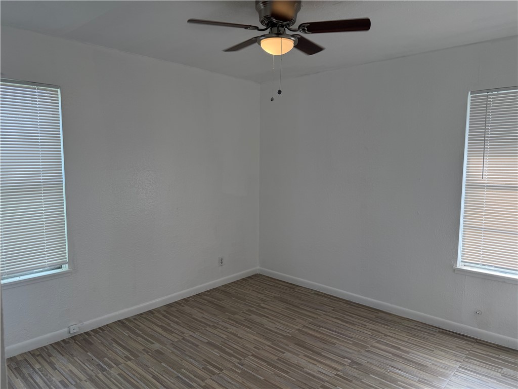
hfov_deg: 71.6
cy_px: 194
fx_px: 359
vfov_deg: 56.8
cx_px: 259
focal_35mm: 24
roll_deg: -0.2
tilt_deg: -5.7
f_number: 1.78
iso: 80
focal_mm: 6.76
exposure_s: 1/282
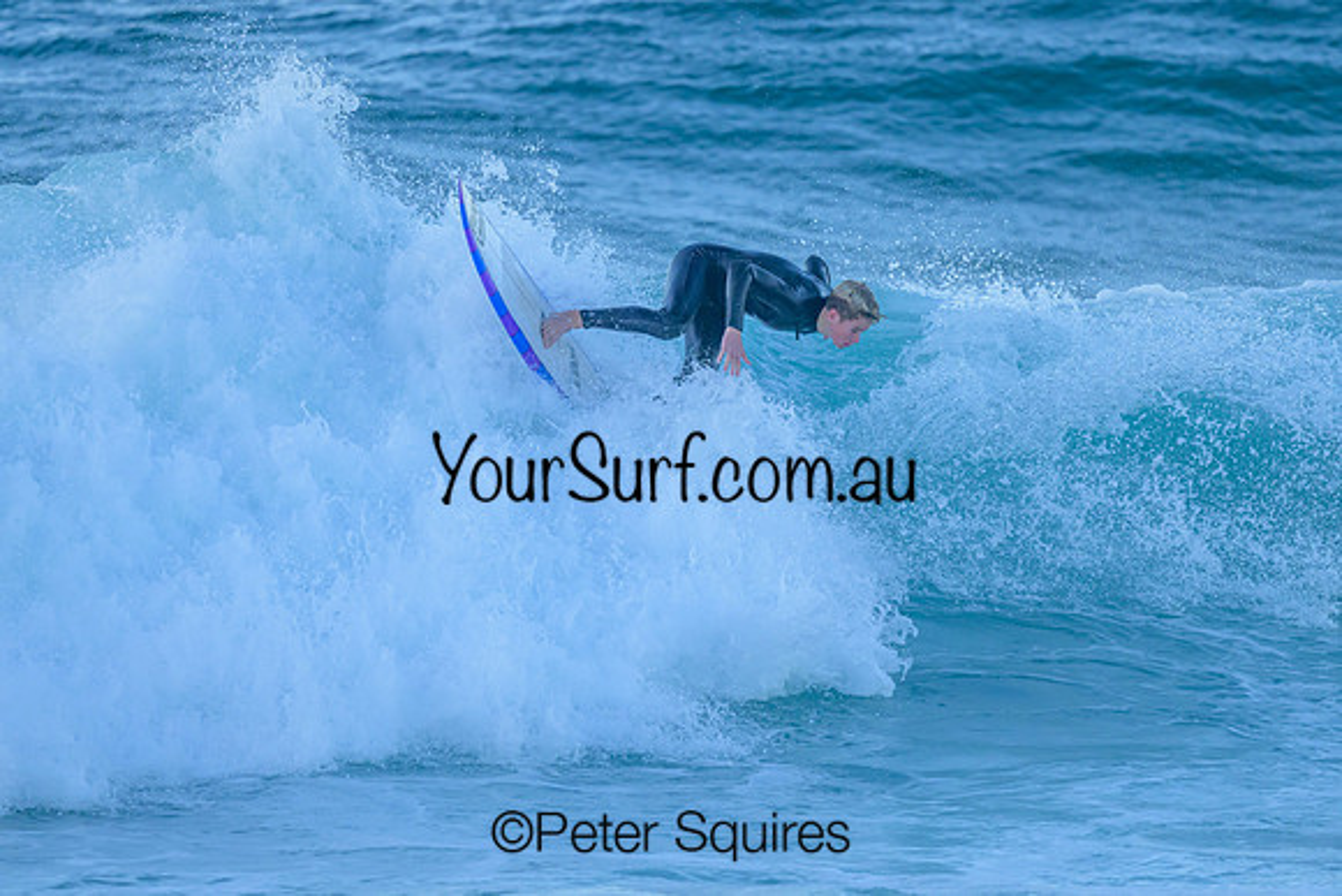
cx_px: 743
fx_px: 35520
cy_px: 403
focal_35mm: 953
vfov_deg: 1.4
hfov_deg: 2.2
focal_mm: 800
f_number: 6.3
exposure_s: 1/1600
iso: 1400
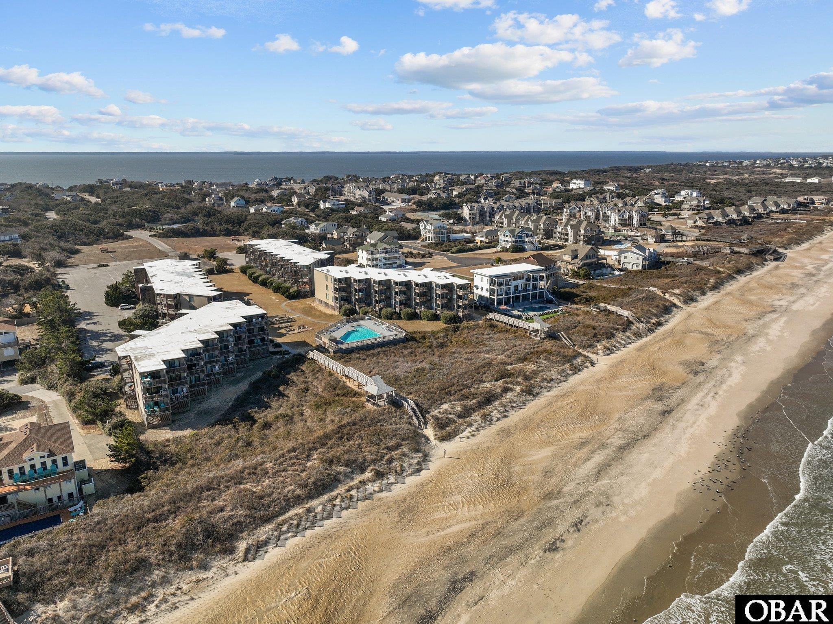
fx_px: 577
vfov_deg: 56.8
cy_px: 312
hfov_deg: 71.6
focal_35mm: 24
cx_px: 416
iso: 100
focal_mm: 12.29
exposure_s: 1/2000
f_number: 2.8
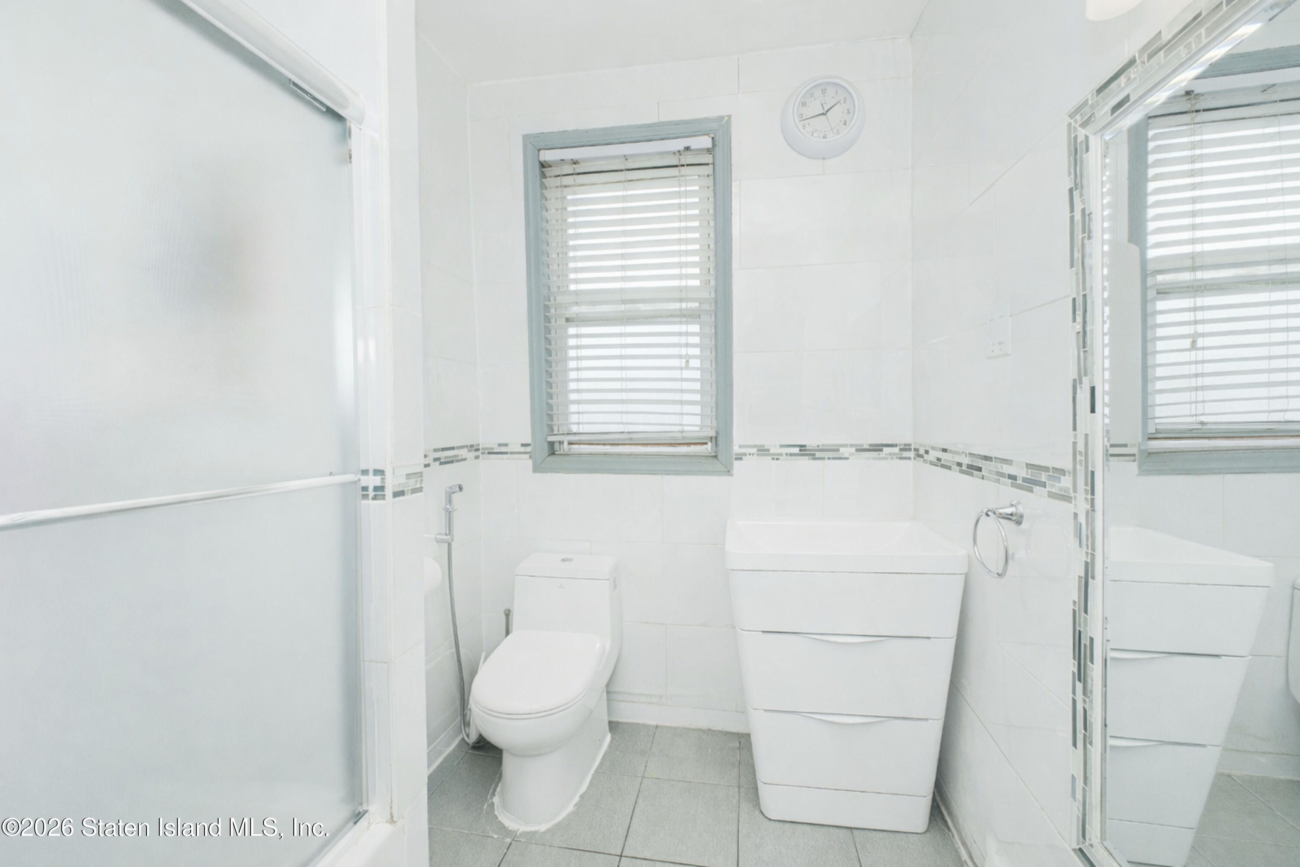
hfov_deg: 100.4
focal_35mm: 15
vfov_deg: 77.3
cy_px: 434
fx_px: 542
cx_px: 650
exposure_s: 1/125
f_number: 8
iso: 320
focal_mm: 10
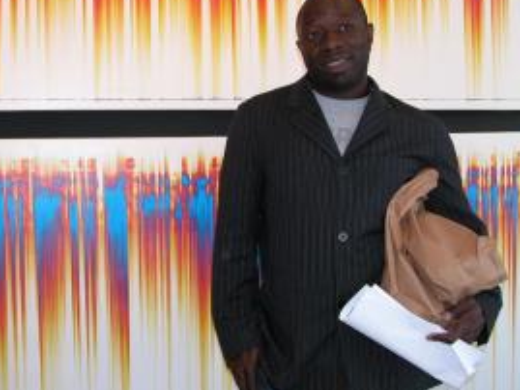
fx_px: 781
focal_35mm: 52
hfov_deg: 36.4
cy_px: 137
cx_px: 166
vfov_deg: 27.9
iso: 100
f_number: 3.2
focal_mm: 8.9
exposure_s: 1/73
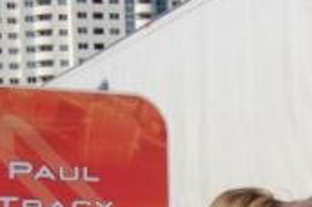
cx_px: 250
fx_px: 1055
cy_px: 293
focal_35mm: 122
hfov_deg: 16.7
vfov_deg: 10.8
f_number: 4.2
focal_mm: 28
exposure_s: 1/2000
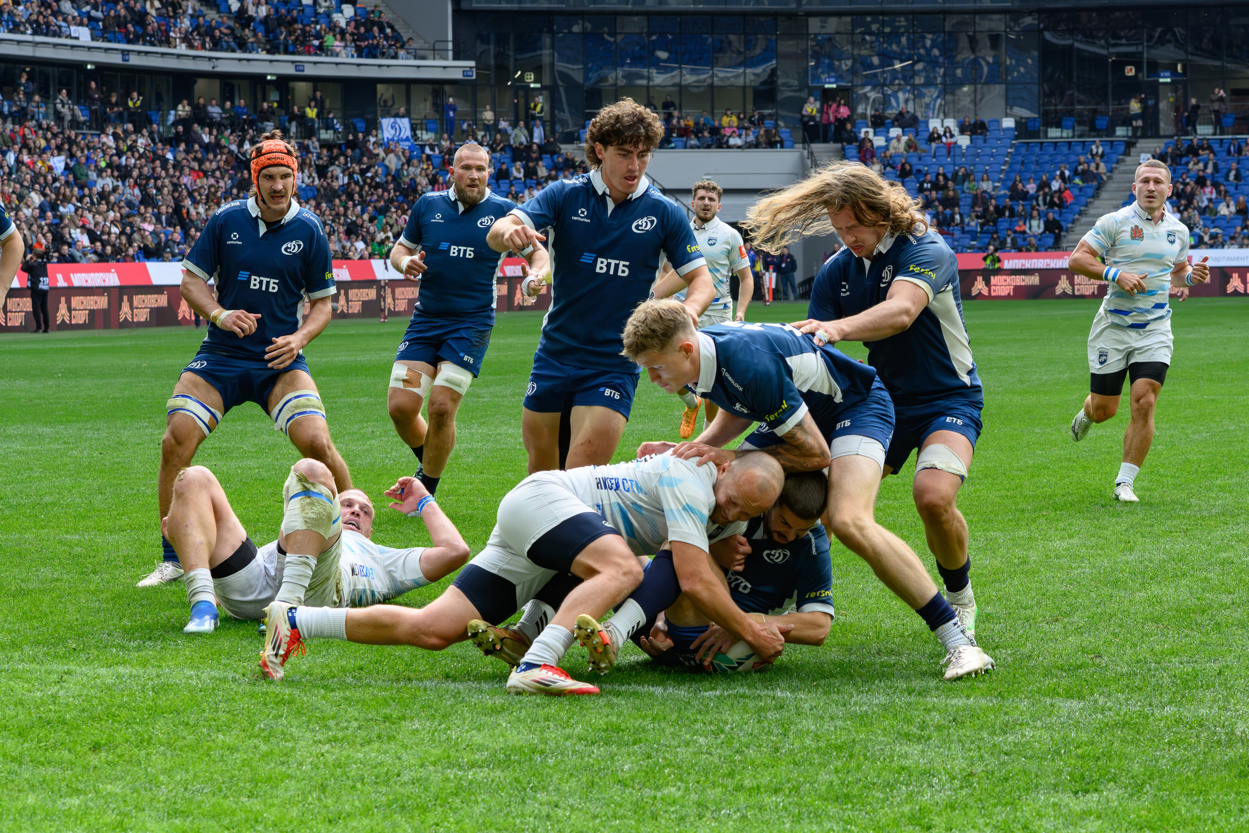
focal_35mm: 111
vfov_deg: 12.4
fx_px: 3843
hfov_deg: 18.4
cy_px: 452
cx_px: 730
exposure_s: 1/2000
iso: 3200
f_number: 8
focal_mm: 86
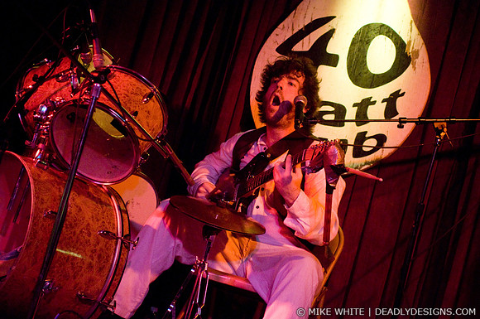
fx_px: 1398
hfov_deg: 19.5
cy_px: 160
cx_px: 240
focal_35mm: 105
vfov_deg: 13.0
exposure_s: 1/60
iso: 1600
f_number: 2.8
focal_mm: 70
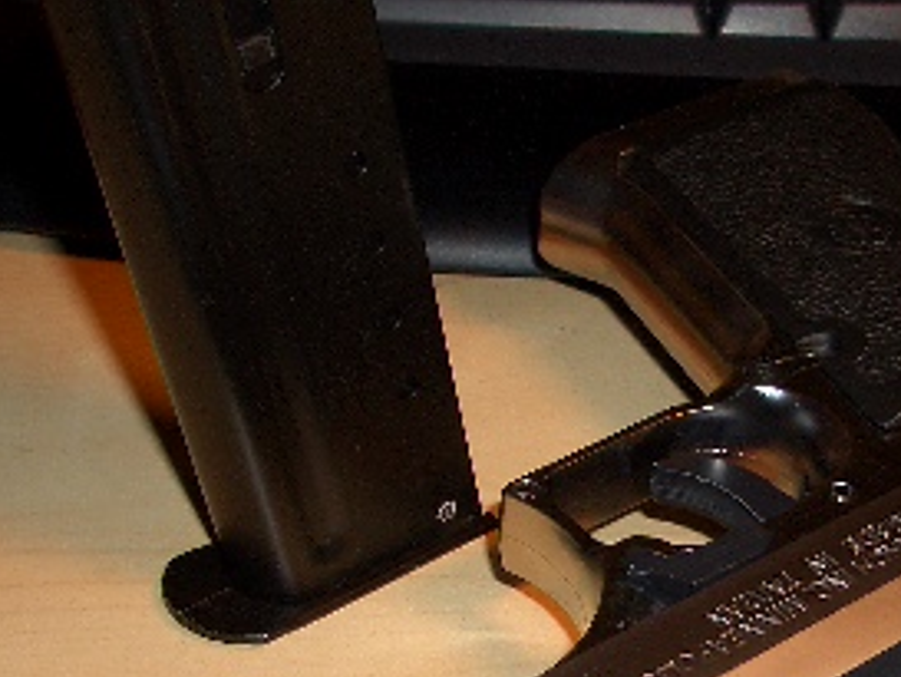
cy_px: 631
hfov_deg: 23.8
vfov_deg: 17.7
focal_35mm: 82
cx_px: 568
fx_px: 2135
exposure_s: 1/60
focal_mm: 5.8
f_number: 2.6
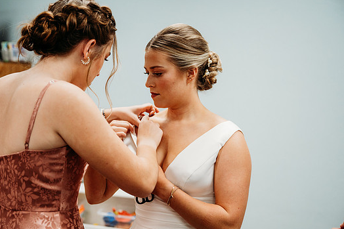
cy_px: 118
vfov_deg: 26.0
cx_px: 156
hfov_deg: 38.2
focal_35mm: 52
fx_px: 497
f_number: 3.2
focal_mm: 47
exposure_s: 1/320
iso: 2000
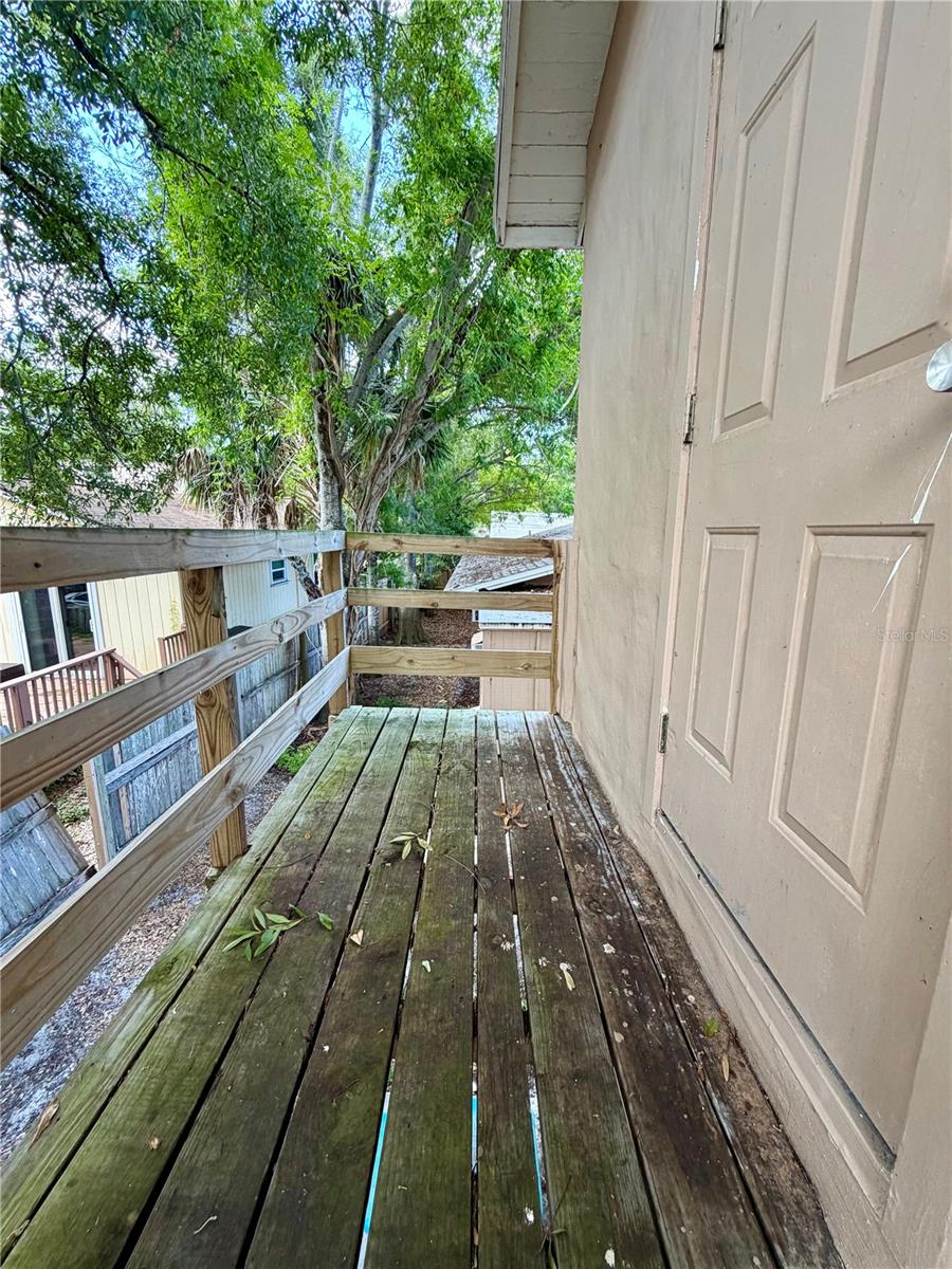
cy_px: 634
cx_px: 476
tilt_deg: -13.9
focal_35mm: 14
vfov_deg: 102.1
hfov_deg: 85.7
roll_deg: +0.4
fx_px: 513
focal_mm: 2.22
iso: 125
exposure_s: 1/121
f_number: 2.2
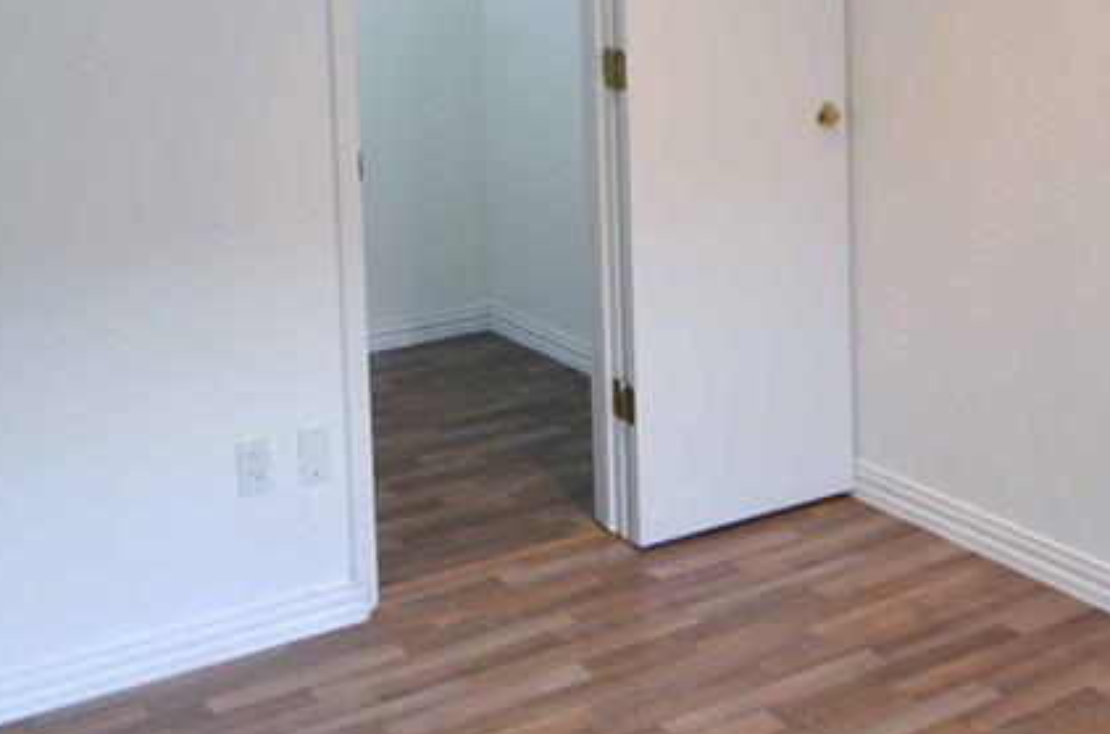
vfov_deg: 24.8
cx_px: 487
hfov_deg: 38.9
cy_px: -42
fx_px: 1568
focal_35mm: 51
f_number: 4
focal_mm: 14
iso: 400
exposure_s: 1/60
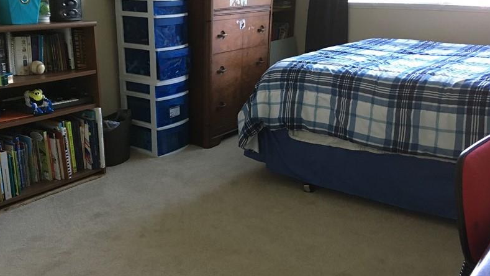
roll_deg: +0.5
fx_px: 533
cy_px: 158
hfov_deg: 49.3
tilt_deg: -20.0
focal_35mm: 41
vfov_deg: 29.0
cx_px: 220
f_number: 2.2
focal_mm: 4.15
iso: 200
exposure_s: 1/24
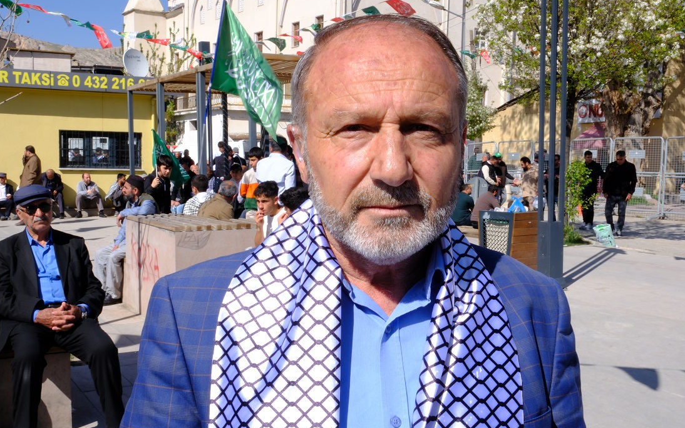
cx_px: 342
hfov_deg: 47.2
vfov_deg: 30.5
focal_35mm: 42
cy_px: 236
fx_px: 784
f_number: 22
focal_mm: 22.3
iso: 320
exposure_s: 1/80
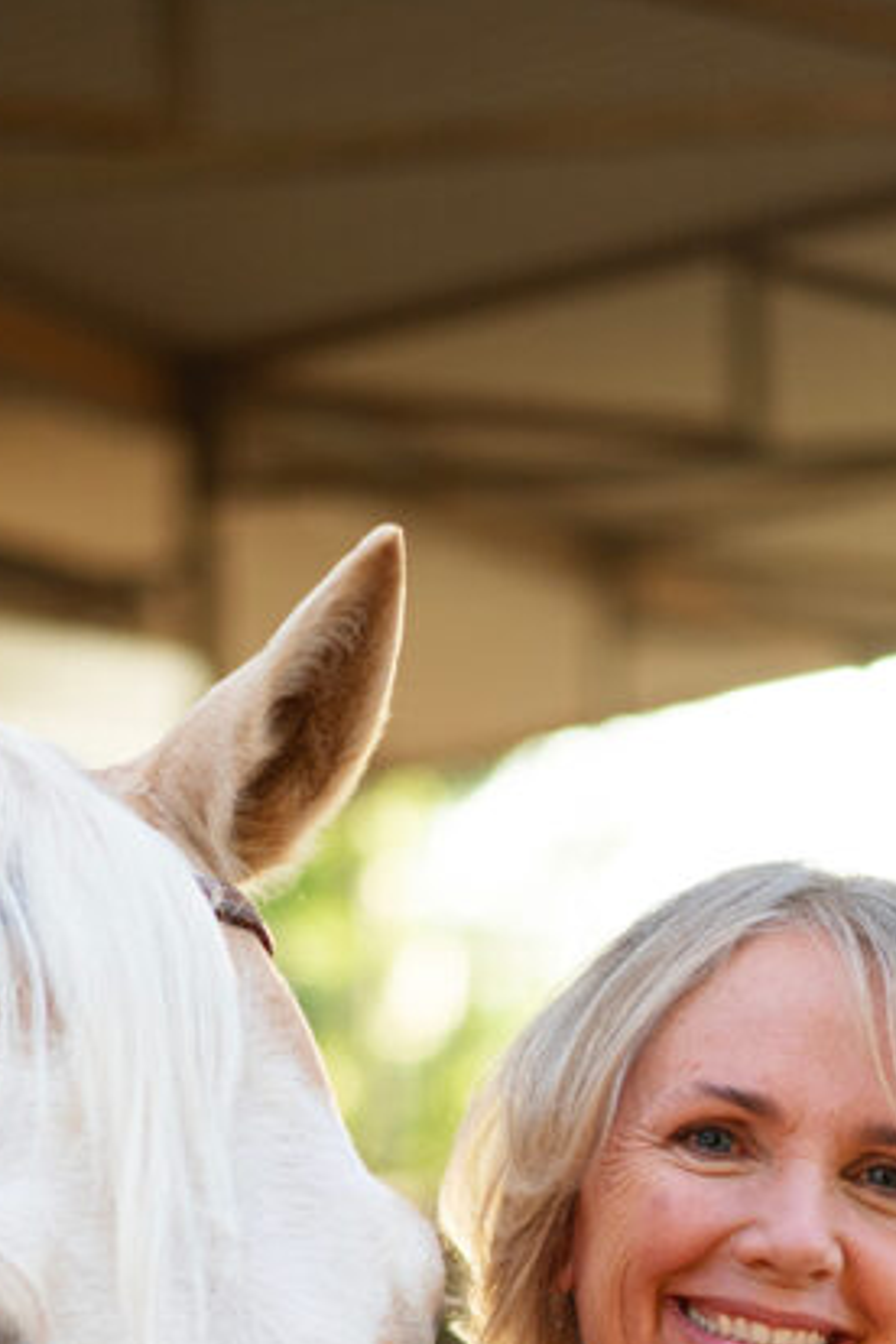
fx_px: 5077
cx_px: 463
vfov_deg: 14.6
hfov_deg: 10.1
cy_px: 1652
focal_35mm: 136
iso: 400
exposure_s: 1/250
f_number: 1.8
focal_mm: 55
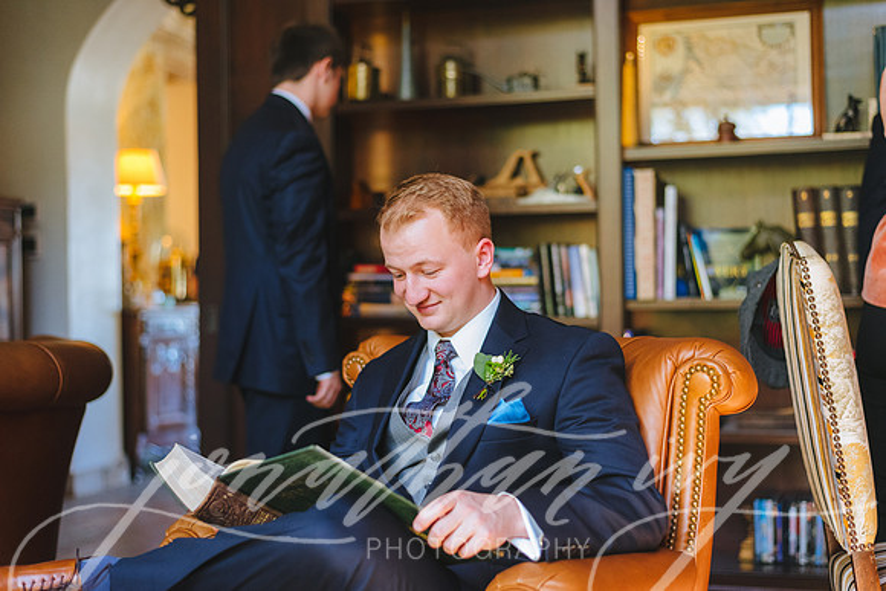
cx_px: 443
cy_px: 296
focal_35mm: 50
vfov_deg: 27.0
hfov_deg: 39.6
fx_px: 1231
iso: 3200
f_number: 2.2
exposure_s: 1/160
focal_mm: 50
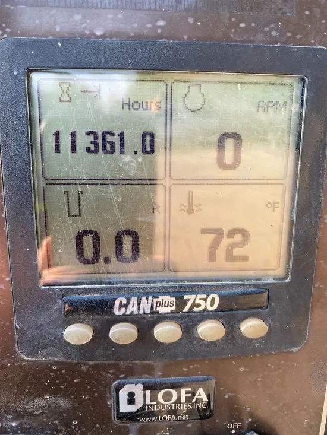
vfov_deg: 67.3
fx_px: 327
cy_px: 218
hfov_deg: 53.1
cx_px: 164
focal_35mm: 26
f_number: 1.8
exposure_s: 1/122
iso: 32
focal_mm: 4.25
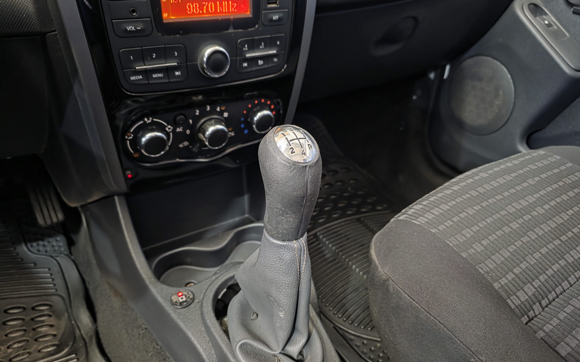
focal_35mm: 25
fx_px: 395
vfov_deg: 49.0
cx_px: 289
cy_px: 214
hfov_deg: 72.6
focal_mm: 6.3
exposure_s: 1/20
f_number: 1.7
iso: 1600
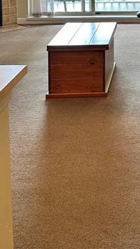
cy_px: -25
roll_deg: +0.0
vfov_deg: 25.5
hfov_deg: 14.8
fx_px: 508
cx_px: 194
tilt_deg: -6.0
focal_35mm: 77
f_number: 1.78
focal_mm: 6.86
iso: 80
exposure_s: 1/120
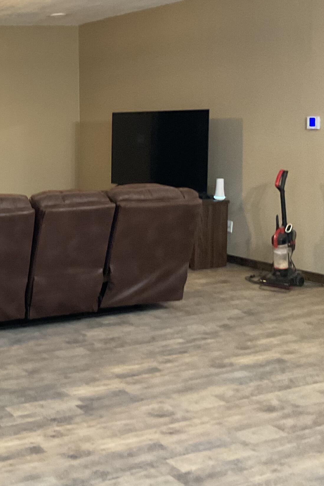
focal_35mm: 55
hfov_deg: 22.1
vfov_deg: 36.1
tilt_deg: -5.0
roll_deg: +2.0
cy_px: 195
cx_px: -101
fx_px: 742
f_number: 1.8
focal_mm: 3
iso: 320
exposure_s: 1/40
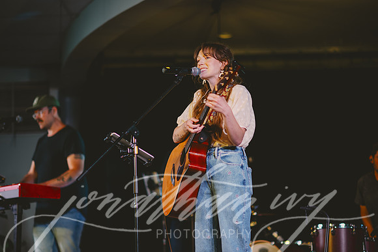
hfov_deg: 23.9
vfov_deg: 16.1
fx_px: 893
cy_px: 126
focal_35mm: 85
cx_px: 189
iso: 125
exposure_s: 1/125
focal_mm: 85
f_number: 1.4
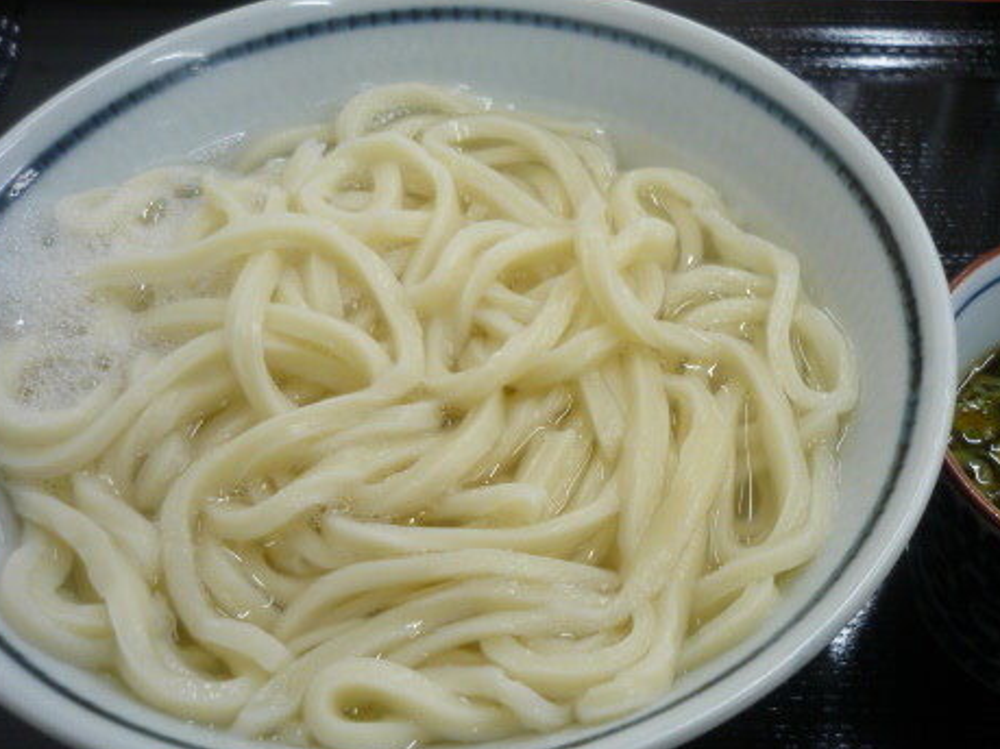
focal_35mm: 46
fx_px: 1329
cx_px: 669
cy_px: 479
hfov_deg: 40.7
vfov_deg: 31.3
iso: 160
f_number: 2.8
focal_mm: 5.5
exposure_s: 1/30
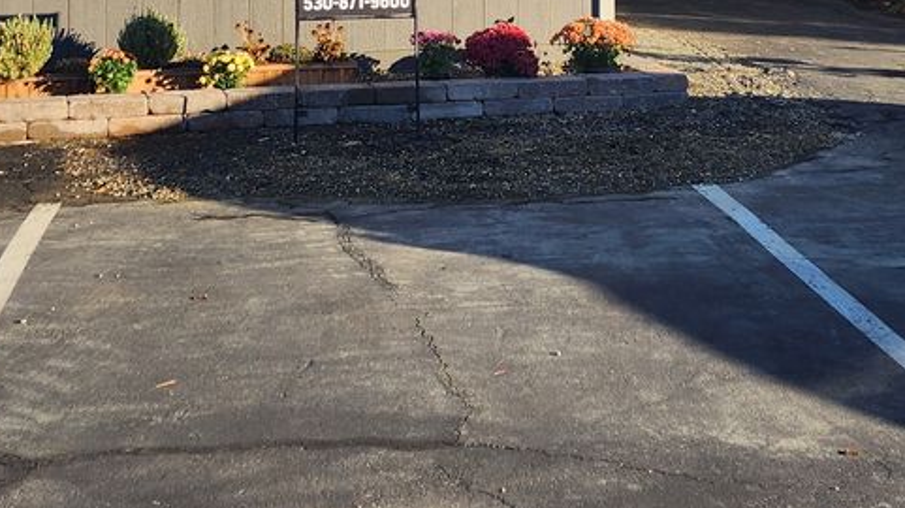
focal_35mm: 73
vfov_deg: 15.6
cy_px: -173
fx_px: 1751
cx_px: 389
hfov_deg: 28.9
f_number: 1.8
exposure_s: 1/572
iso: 12
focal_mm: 6.4
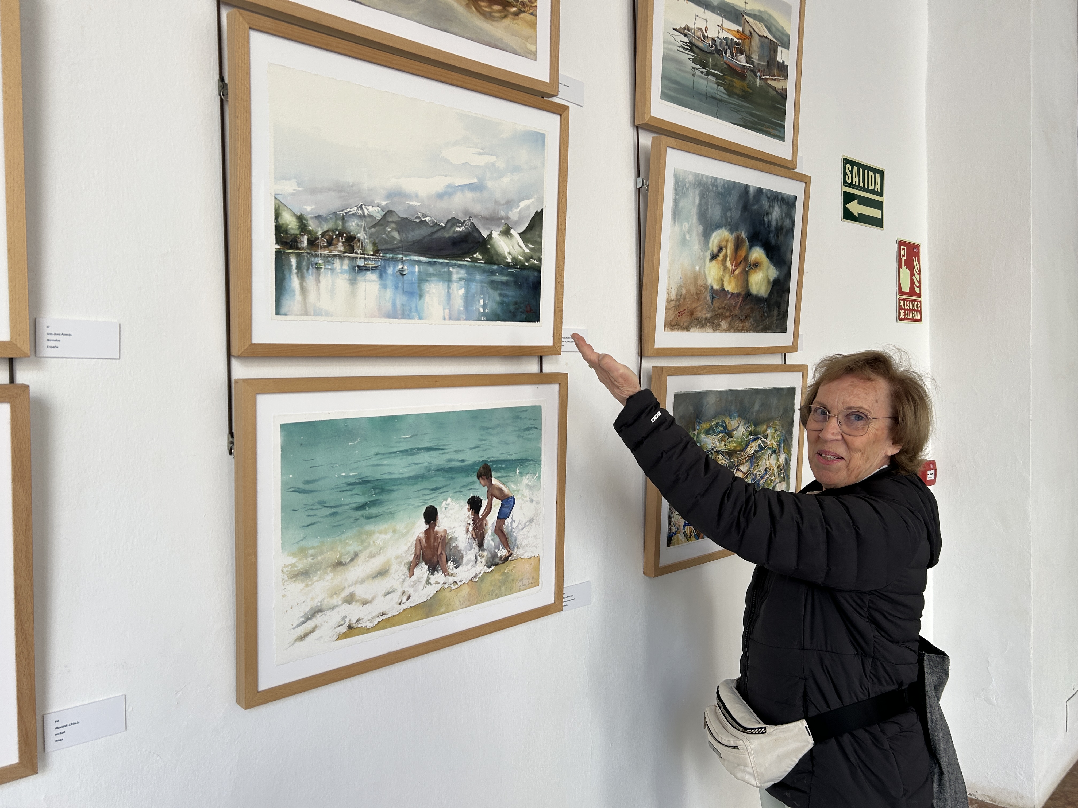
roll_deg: +2.0
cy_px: 404
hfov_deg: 67.3
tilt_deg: -2.1
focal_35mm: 26
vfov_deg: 53.1
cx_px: 539
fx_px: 810
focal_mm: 5.7
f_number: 1.5
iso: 40
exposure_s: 1/214
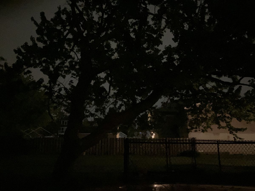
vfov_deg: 49.7
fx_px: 206
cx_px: 128
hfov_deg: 63.4
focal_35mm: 28
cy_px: 96
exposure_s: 1/4
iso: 2000
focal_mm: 3.99
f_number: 1.8
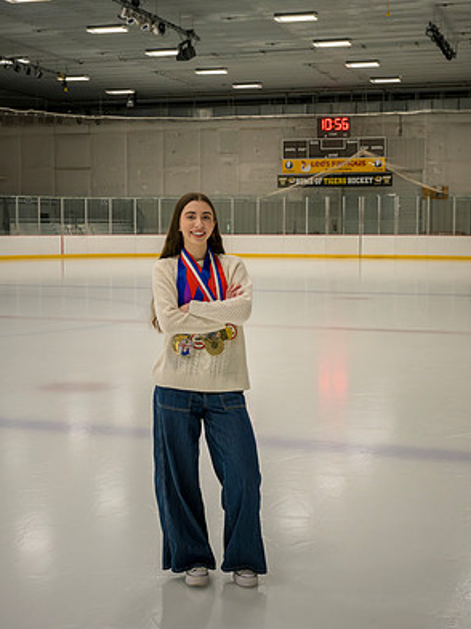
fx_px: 962
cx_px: 237
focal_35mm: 53
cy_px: 297
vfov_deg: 36.2
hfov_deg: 27.5
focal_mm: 48
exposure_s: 1/250
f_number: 8
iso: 1600
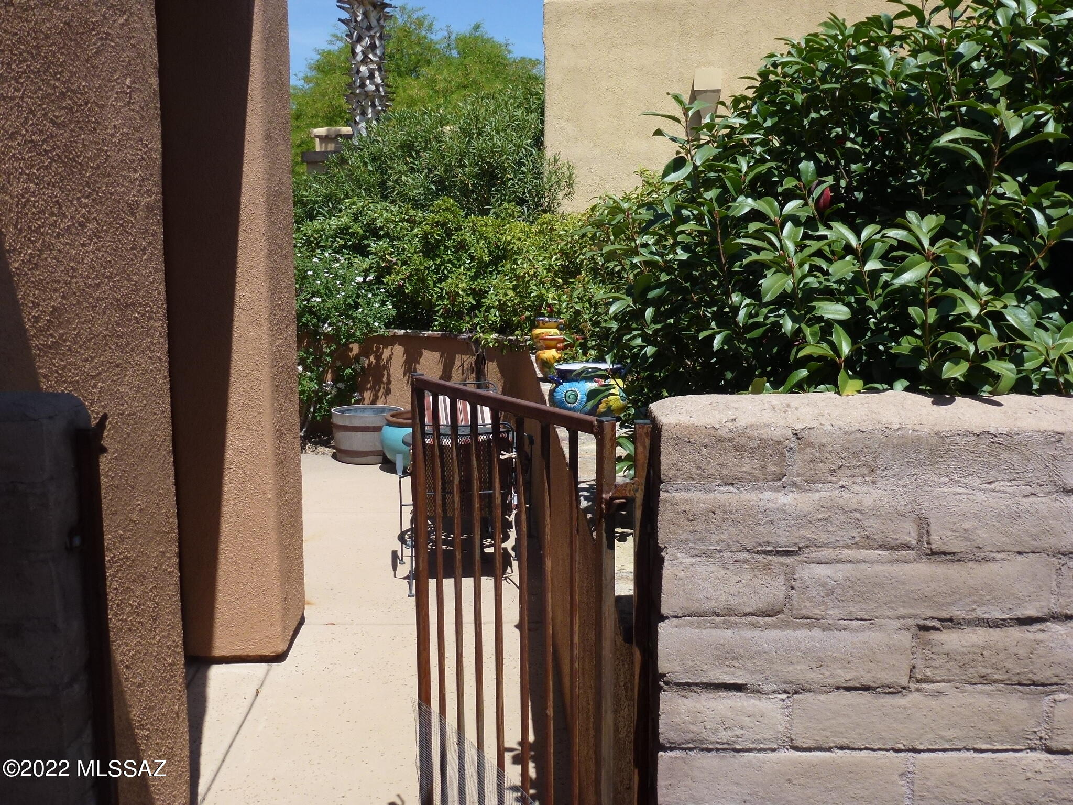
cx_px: 536
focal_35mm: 30
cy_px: 402
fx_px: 930
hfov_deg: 60.0
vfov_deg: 46.8
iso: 100
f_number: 3.5
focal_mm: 5.4
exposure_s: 1/1000
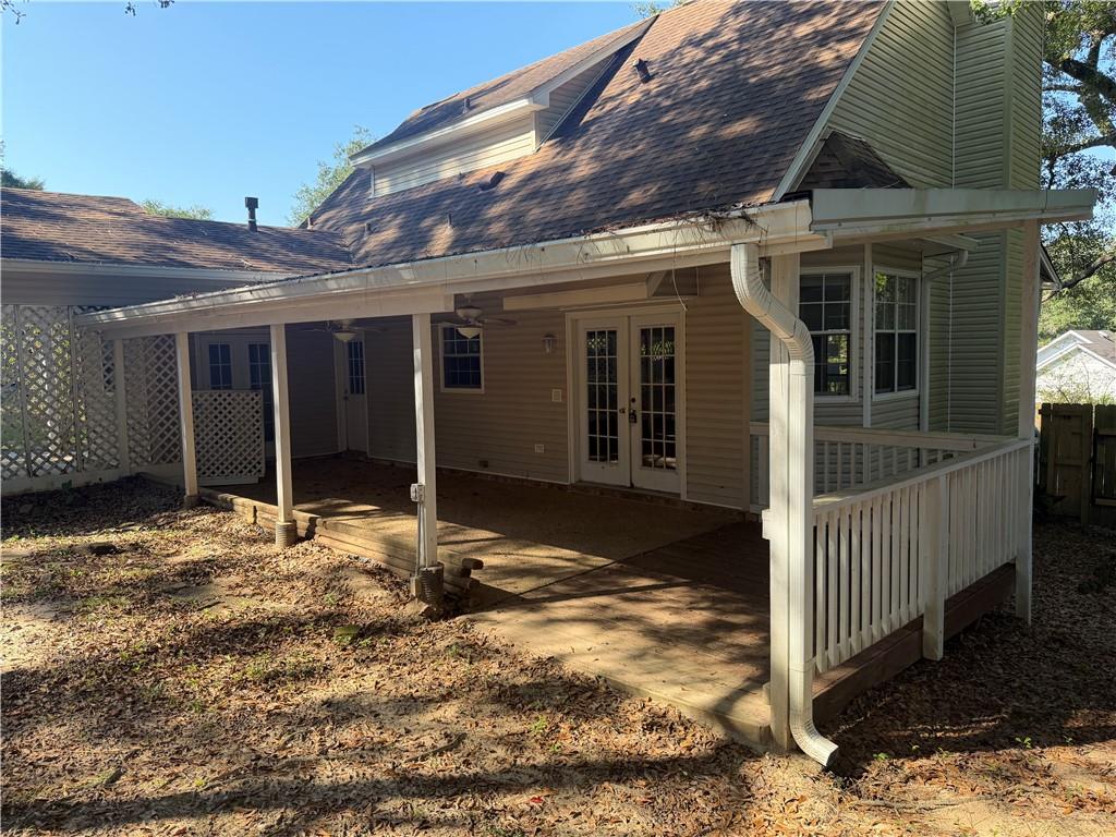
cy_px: 418
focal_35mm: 24
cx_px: 558
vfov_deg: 56.8
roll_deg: +1.6
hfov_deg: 71.6
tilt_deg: -1.0
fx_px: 774
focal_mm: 6.76
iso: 100
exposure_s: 1/920
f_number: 1.78
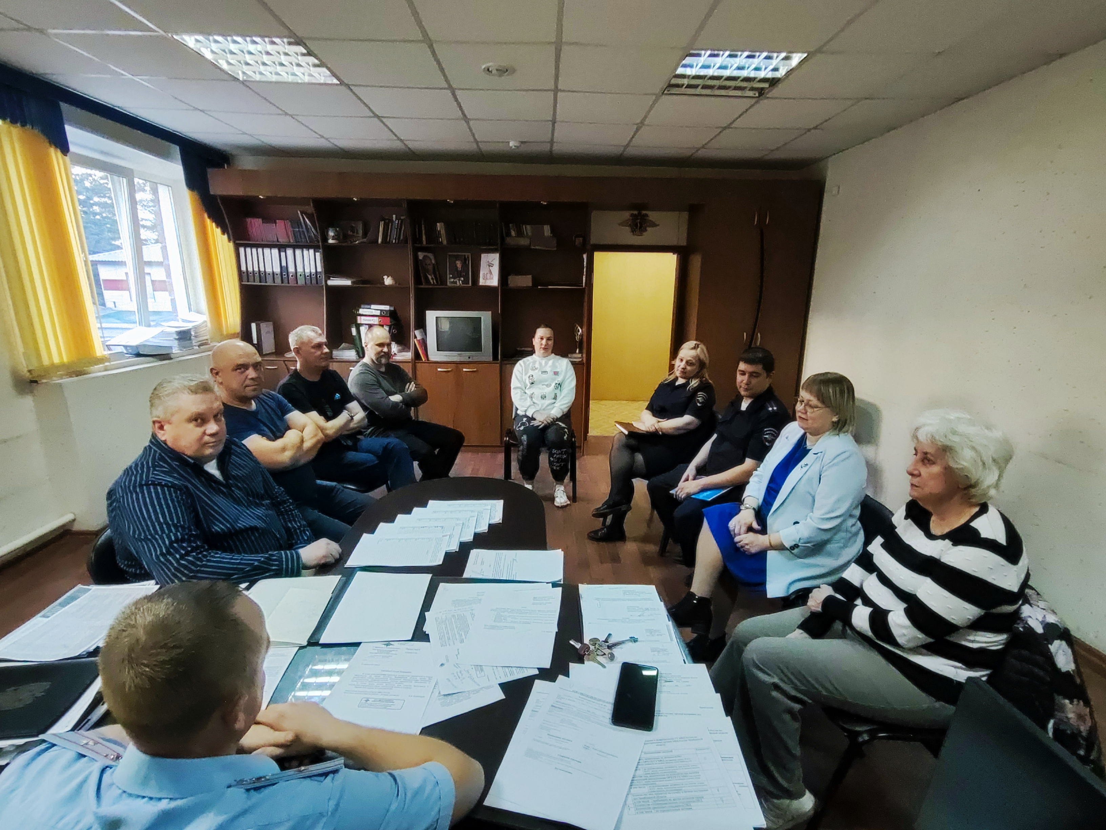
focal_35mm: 16
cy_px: 415
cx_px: 553
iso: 162
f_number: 2.2
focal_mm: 1.66
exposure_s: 1/33
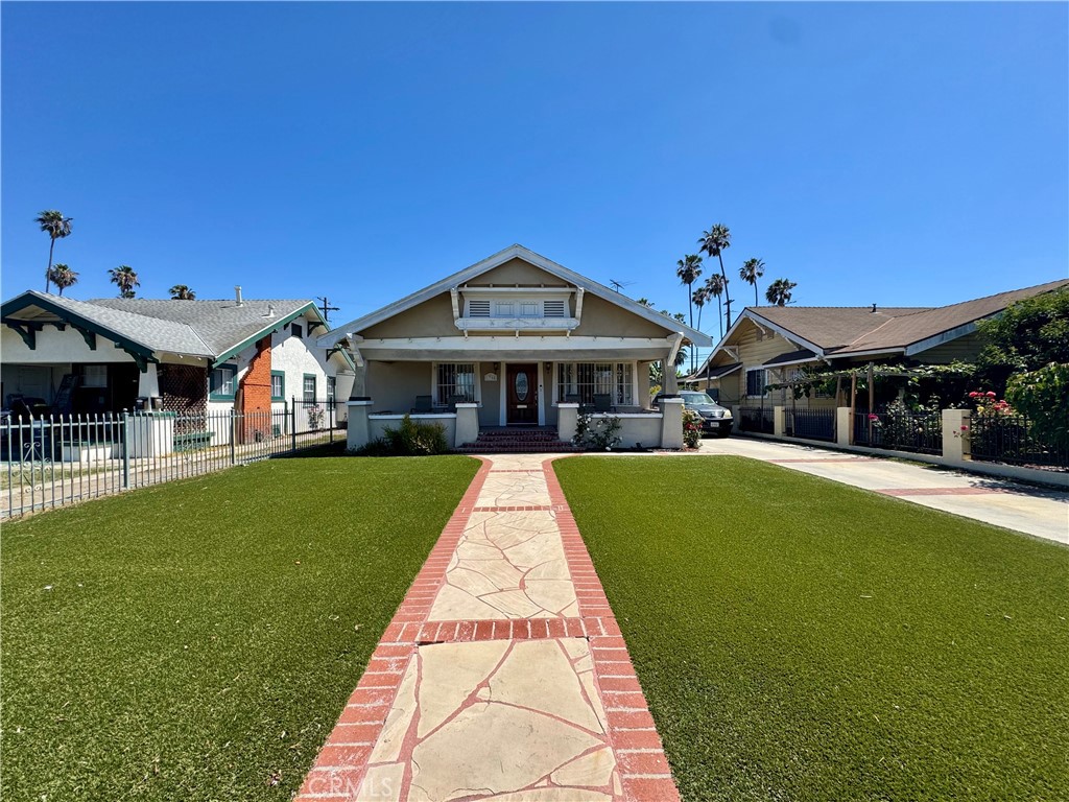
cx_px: 534
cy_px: 401
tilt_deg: -0.4
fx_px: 432
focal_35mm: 14
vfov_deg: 85.7
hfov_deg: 102.1
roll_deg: +0.2
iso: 40
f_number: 2.2
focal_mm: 2.22
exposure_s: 1/1748
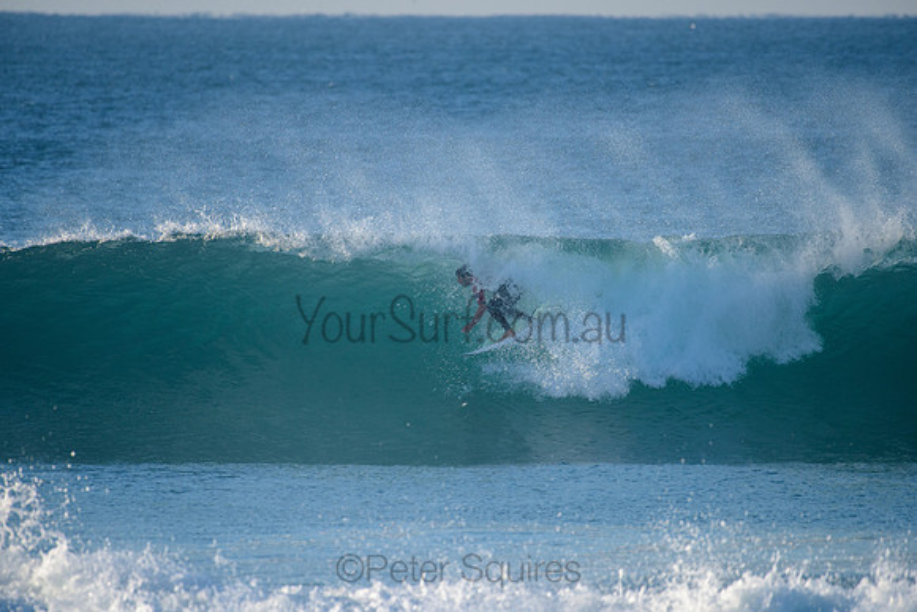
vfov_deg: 2.5
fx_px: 13749
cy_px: 291
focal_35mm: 540
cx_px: 460
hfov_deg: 3.8
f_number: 5.6
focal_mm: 500
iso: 500
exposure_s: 1/2000
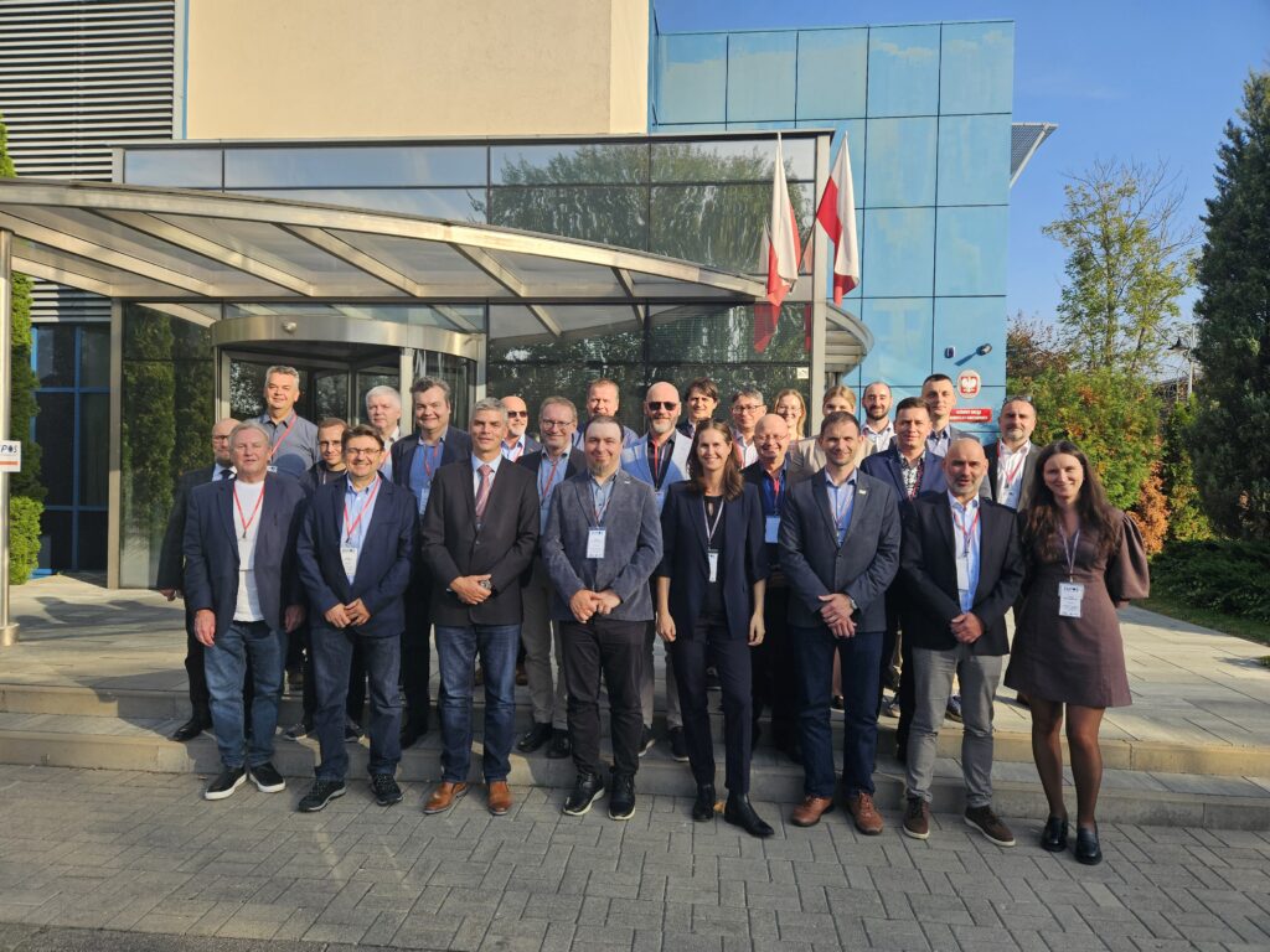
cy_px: 476
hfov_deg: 73.9
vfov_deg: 58.9
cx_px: 635
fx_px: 844
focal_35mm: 23
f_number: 1.8
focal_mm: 5.4
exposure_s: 1/2000
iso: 50
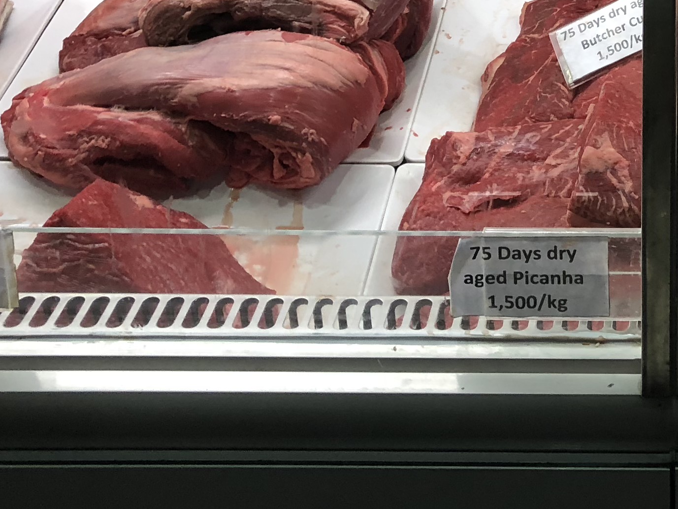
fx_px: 1606
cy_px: -156
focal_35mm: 82
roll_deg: +0.0
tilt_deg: -26.7
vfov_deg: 16.9
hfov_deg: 22.7
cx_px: 709
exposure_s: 1/17
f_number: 1.8
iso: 40
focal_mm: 3.99
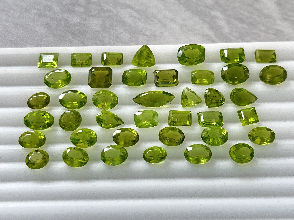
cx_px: 147
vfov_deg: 28.0
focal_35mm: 52
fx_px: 442
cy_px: 110
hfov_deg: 36.8
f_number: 1.5
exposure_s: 1/121
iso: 100
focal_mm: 5.7
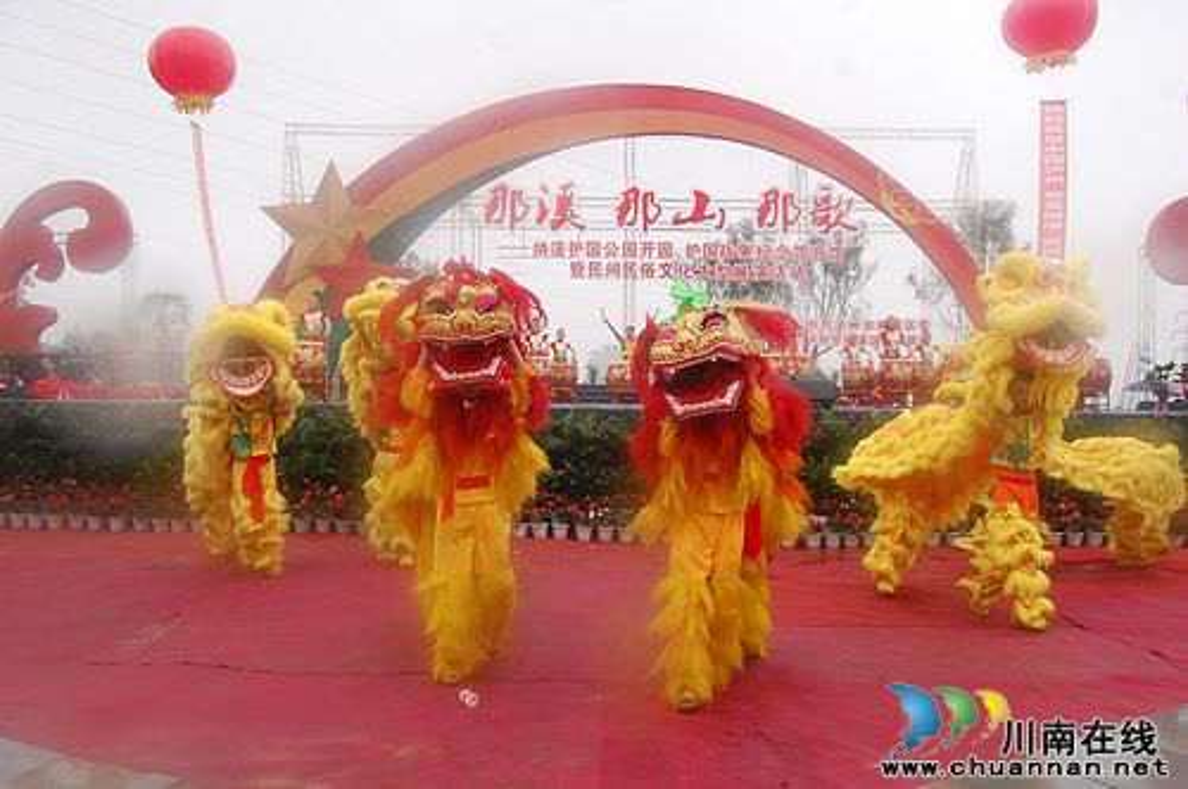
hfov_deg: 67.4
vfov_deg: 47.8
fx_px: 890
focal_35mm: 27
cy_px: 394
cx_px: 594
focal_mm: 18
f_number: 6.3
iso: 800
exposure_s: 1/160
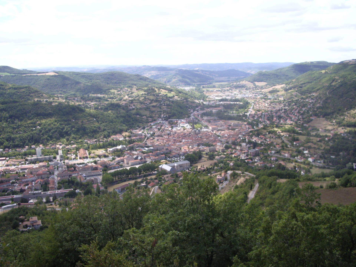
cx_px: 178
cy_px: 134
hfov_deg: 52.6
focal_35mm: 35
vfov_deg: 40.7
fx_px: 360
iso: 80
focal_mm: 5.8
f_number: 4.3
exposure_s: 1/320
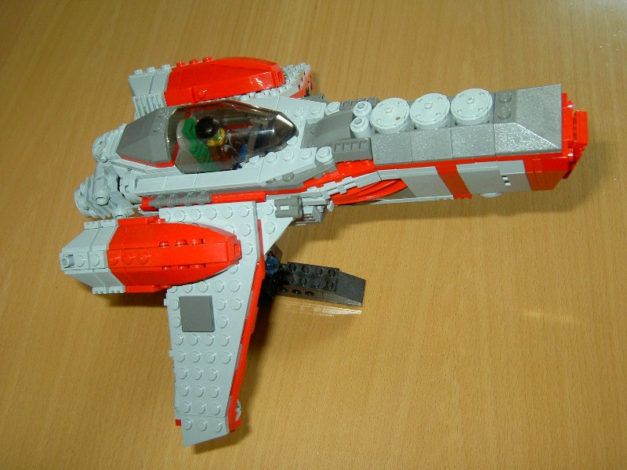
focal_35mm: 38
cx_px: 314
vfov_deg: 37.7
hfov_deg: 49.0
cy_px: 235
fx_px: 688
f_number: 3
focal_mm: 6.3
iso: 100
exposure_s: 1/60
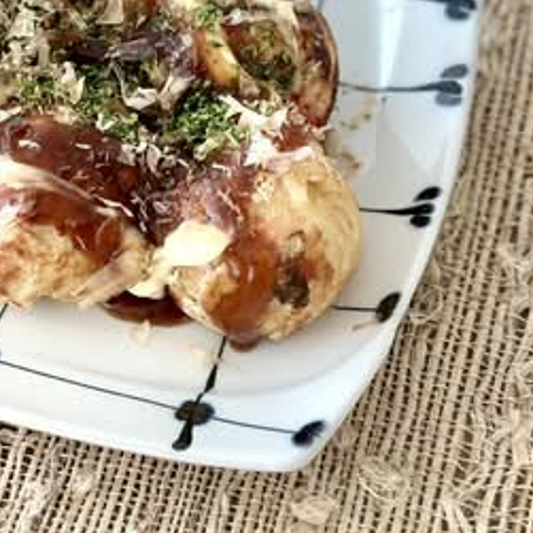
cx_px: -55
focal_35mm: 99
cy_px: 72
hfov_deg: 17.0
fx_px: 1725
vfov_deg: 17.4
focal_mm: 6.86
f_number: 1.78
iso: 125
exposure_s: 1/83
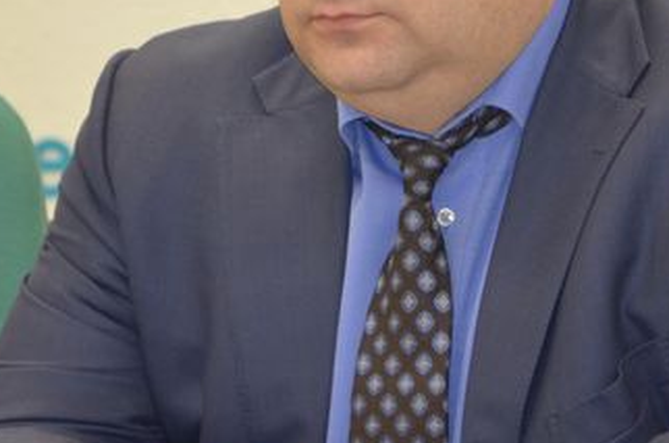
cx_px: 399
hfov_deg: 6.0
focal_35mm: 344
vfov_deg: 4.0
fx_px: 6379
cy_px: 96
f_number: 5.6
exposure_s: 1/30
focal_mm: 105
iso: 800
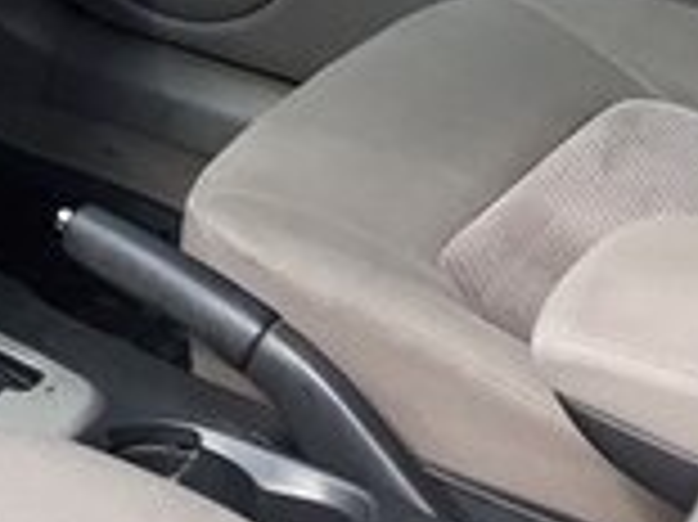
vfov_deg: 12.0
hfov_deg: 14.3
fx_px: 2317
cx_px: -707
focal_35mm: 115
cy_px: -353
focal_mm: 3.71
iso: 50
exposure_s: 1/100
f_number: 1.7
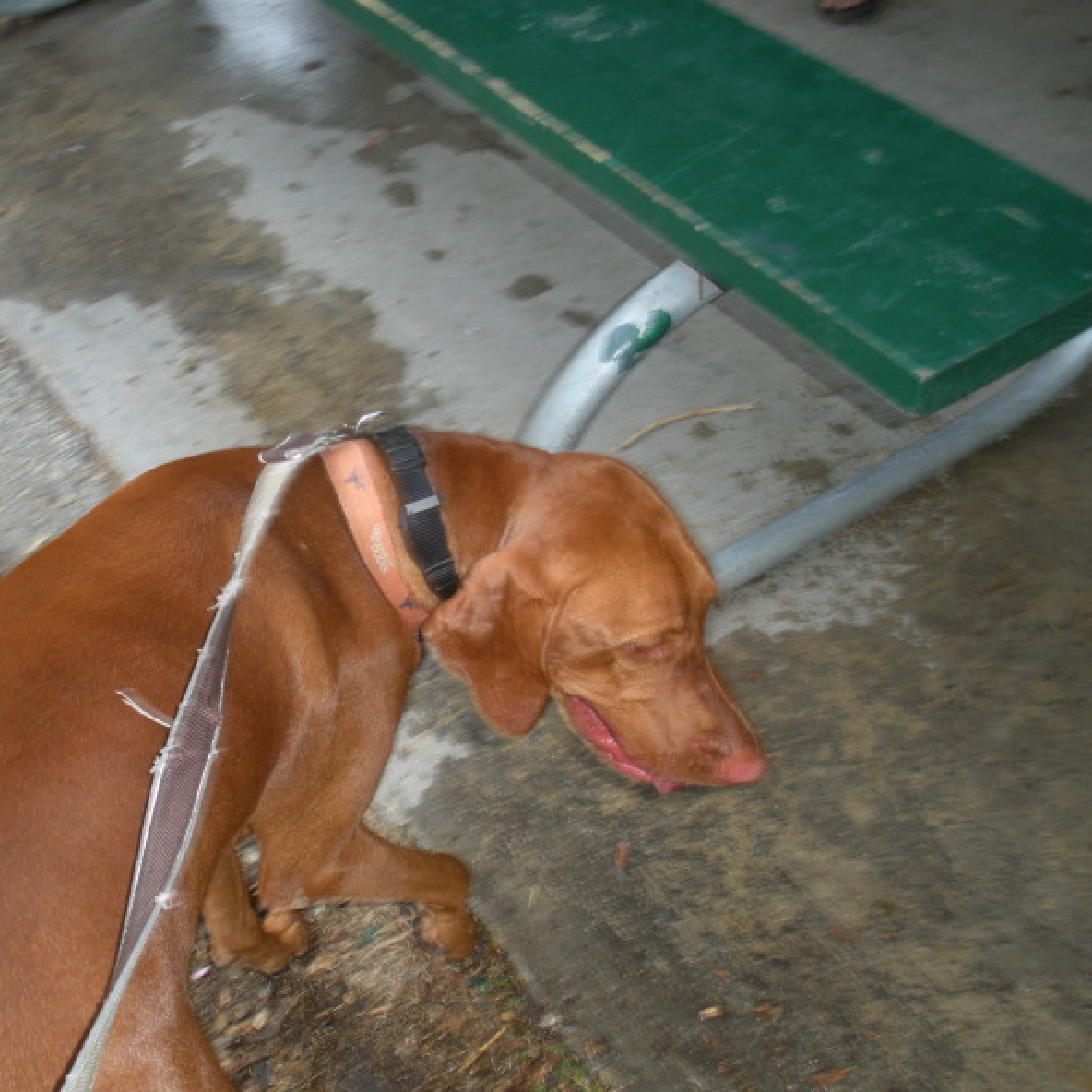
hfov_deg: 39.0
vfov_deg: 39.2
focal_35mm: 43
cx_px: 426
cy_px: 548
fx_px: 1535
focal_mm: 6.3
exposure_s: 1/120
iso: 88
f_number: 3.5
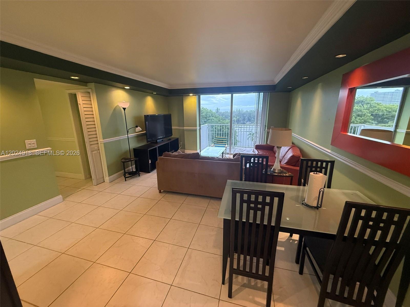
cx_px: 205
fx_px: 166
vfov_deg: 85.7
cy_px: 154
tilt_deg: -12.9
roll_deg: +0.7
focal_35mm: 14
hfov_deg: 102.1
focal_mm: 2.22
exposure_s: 1/120
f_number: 2.2
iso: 400
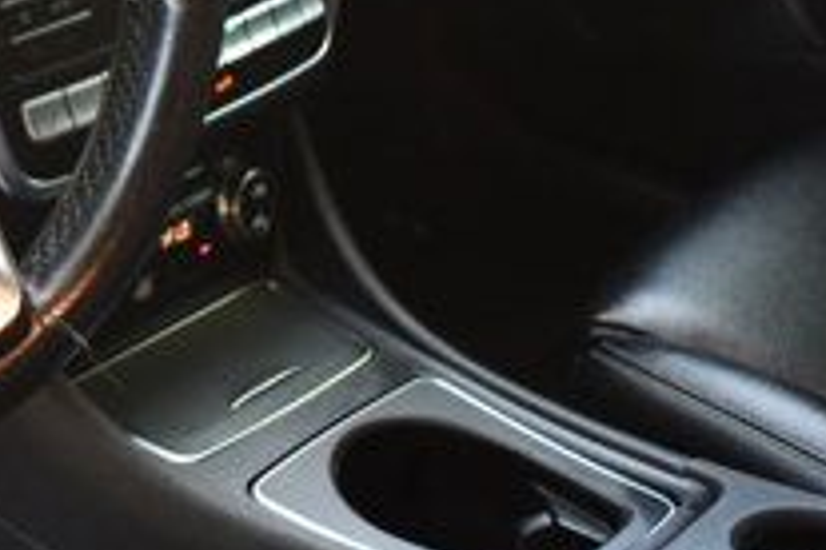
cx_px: -351
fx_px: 2409
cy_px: -34
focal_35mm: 105
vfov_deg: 12.8
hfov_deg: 17.7
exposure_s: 1/125
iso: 1100
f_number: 3.8
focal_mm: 23
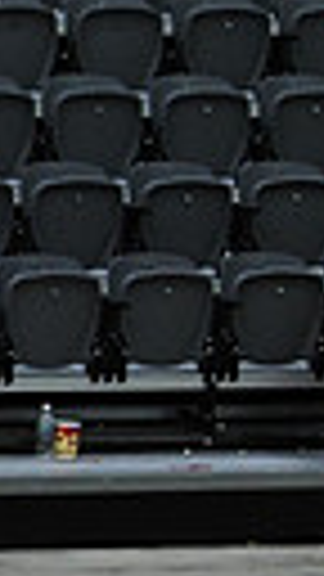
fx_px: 7606
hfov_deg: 2.4
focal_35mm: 498
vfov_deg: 4.3
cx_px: -968
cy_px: 767
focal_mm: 70
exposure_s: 1/500
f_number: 4
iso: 4000
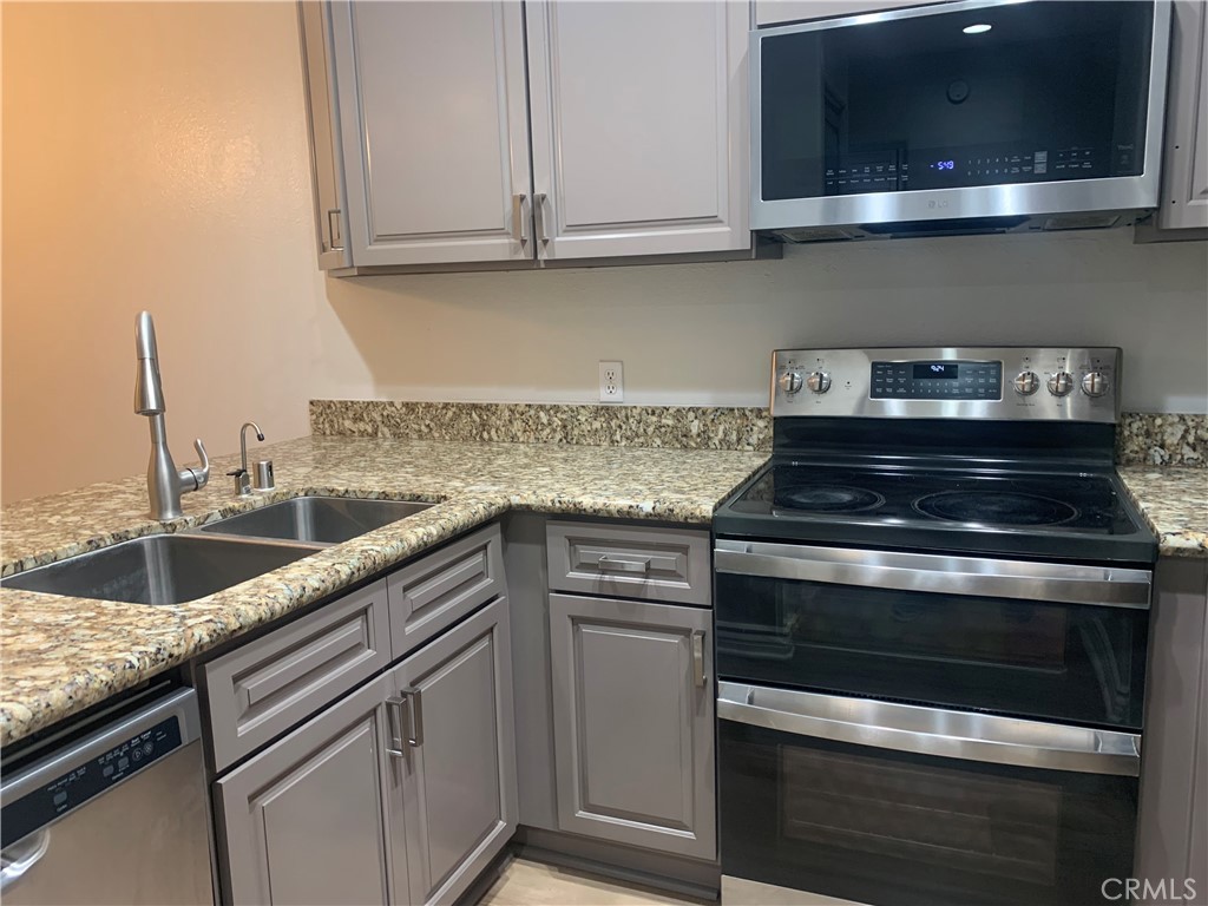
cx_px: 604
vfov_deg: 53.1
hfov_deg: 67.3
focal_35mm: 26
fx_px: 907
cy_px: 453
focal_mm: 4.25
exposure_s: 1/60
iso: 160
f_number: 1.8
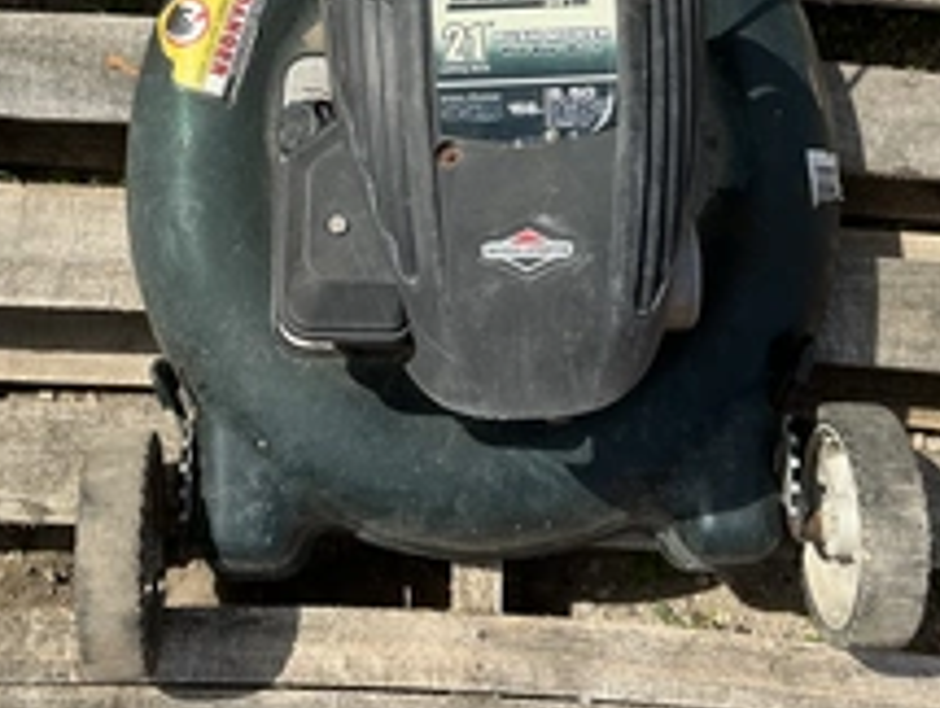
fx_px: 1414
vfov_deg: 27.8
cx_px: 455
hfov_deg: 36.8
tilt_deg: -72.4
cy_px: 188
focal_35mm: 52
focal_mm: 3
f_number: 1.8
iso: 25
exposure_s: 1/1675
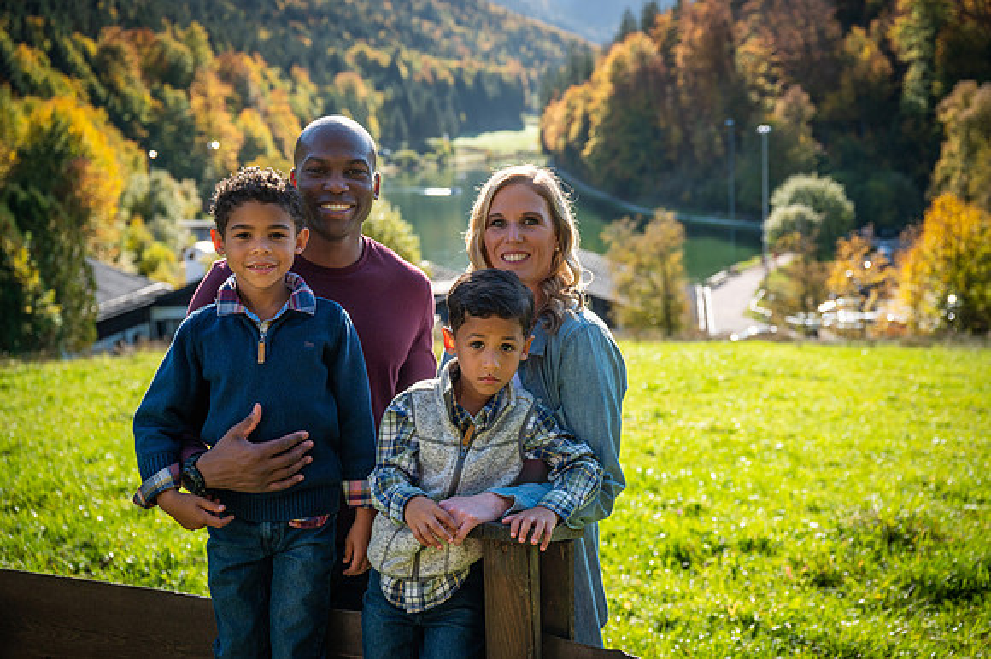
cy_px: 330
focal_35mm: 40
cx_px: 496
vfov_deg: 33.4
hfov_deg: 48.5
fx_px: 1100
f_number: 3.5
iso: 200
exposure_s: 1/3200
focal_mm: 40
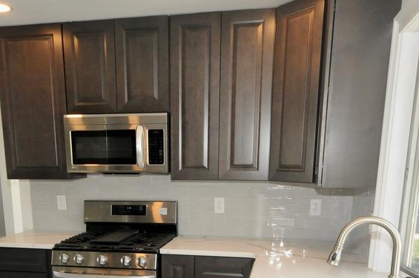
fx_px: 395
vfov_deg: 36.0
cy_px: 260
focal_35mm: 34
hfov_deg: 55.7
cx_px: 180
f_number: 7.1
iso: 800
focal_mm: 10
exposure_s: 1/125
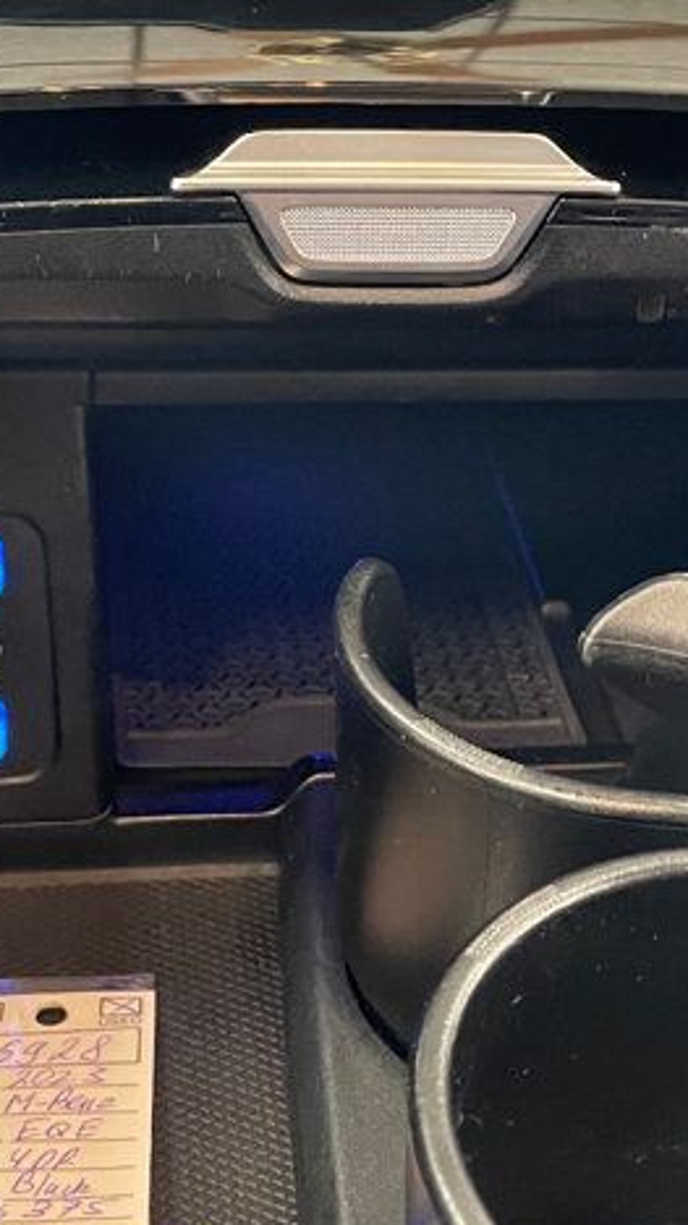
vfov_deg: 33.7
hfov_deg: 19.4
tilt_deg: -28.2
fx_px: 2012
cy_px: 458
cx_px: 337
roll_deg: -3.3
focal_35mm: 62
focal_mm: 4.2
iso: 500
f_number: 1.6
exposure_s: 1/40
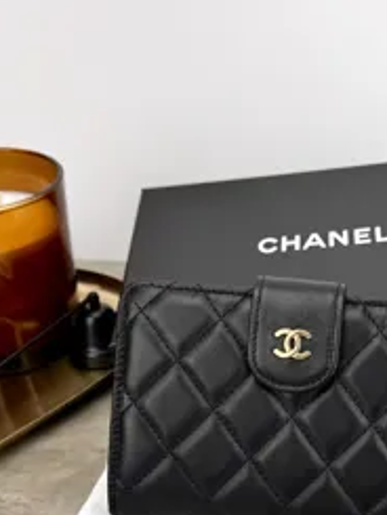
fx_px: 700
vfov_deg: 39.1
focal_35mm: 47
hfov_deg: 30.5
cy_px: 401
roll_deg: -1.1
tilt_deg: -37.0
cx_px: 284
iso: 80
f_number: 1.78
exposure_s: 1/671
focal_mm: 6.76
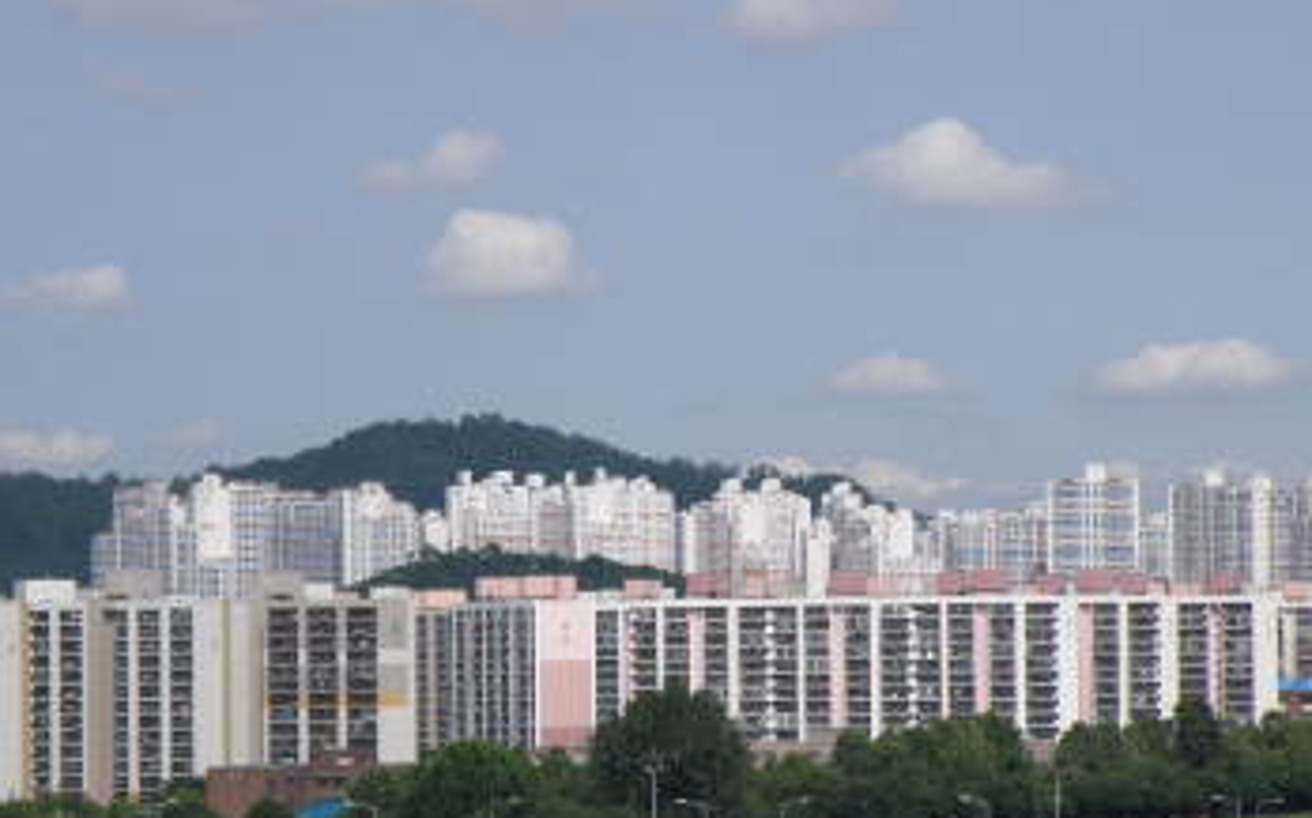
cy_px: 613
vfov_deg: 8.2
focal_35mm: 160
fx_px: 5717
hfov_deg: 13.1
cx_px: 845
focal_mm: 18.61
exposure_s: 1/500
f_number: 5.6
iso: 64
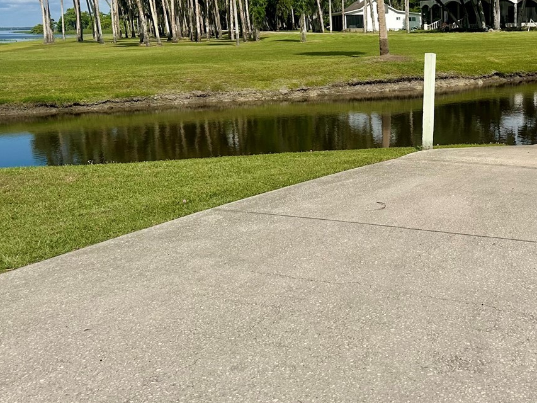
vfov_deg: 31.8
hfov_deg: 40.1
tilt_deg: -8.2
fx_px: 698
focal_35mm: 45
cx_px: 441
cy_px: 114
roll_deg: +1.4
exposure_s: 1/8197
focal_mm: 6.86
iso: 80
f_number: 1.78
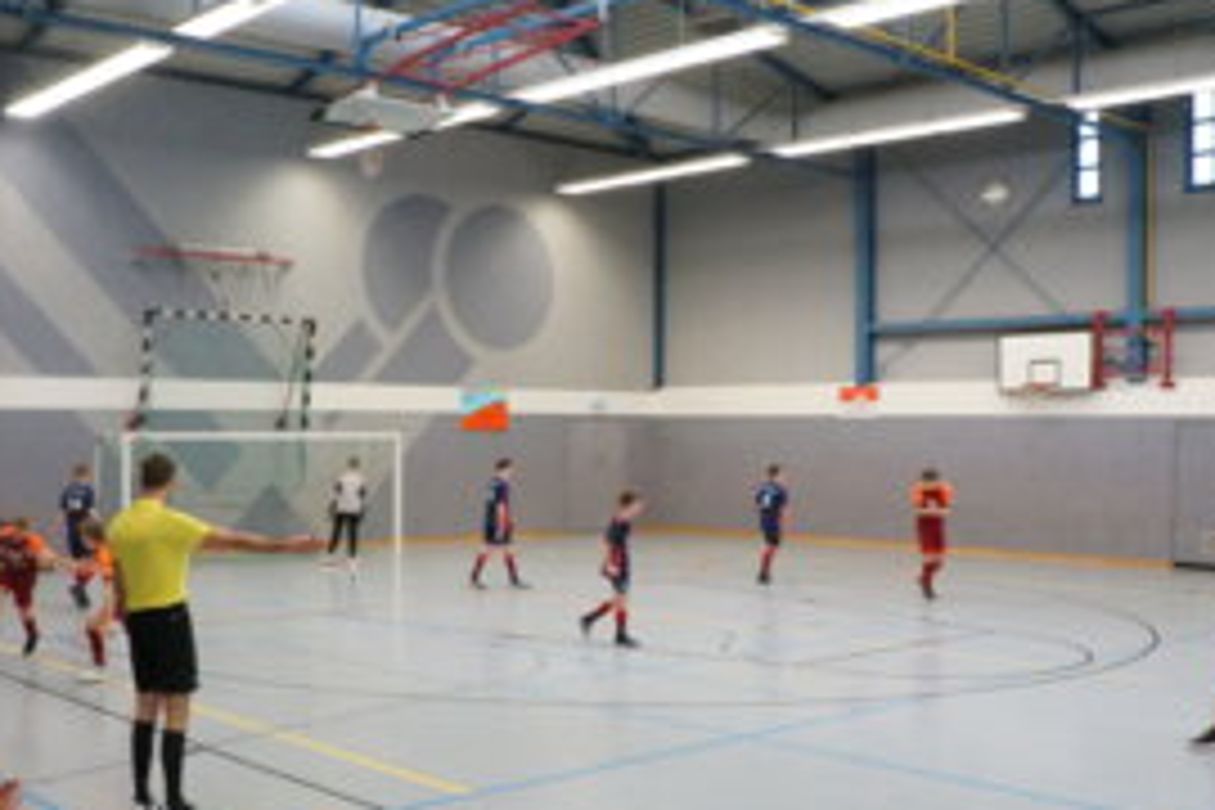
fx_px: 1350
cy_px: 504
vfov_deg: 33.2
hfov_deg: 48.2
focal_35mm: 40
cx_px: 490
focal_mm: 18
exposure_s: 1/50
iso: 3200
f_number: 13
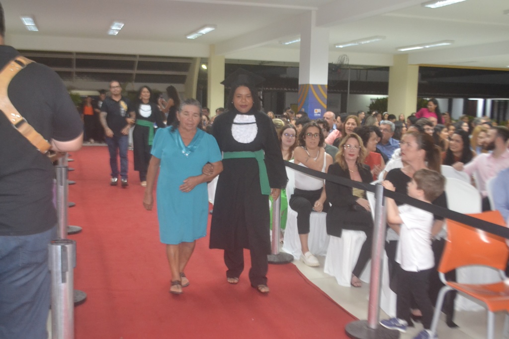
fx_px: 551
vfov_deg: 34.2
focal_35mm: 39
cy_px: 170
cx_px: 254
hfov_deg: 49.5
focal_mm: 26
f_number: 4.2
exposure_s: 1/60
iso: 2500
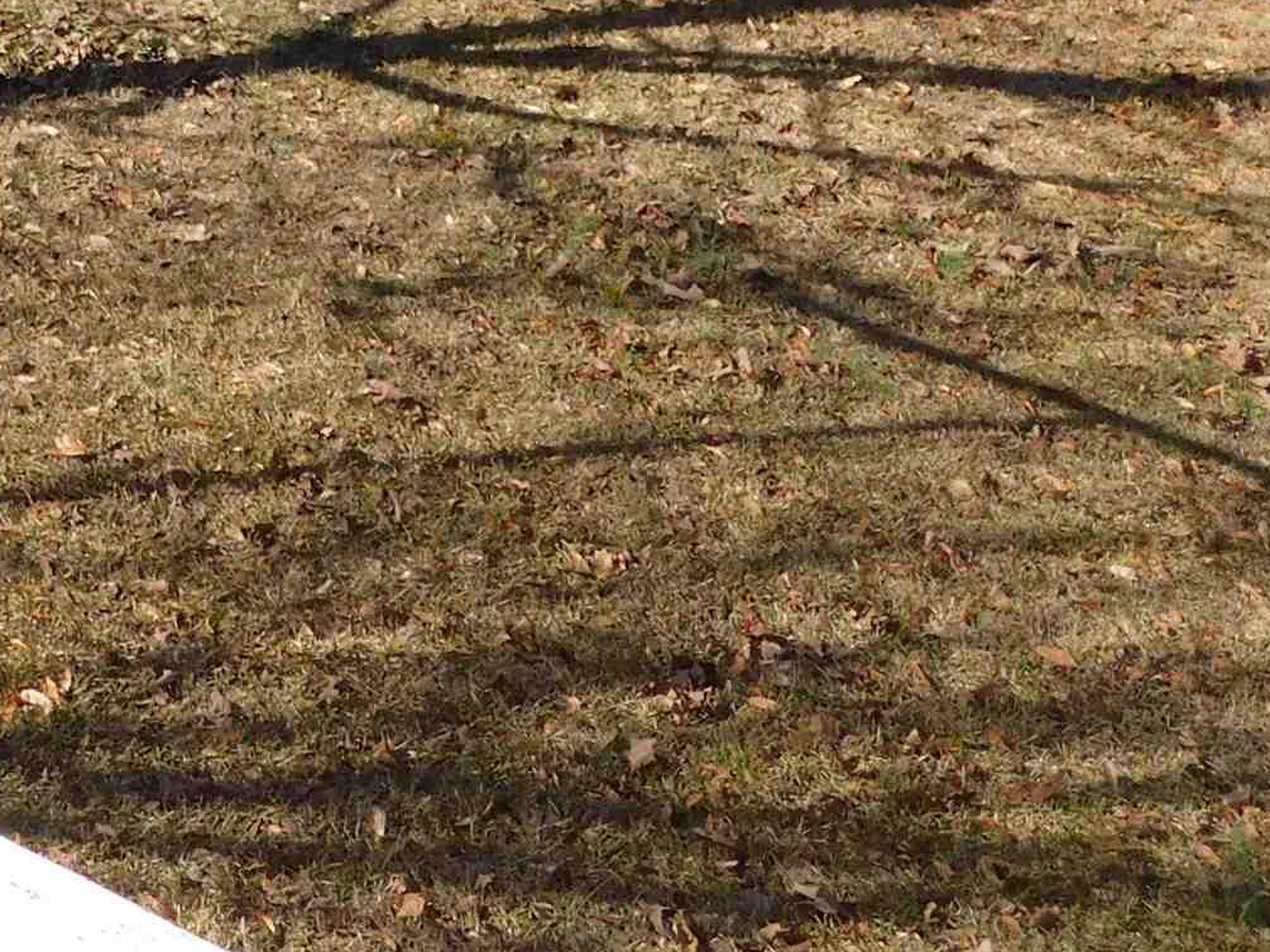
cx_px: -374
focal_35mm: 110
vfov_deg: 13.0
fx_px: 4036
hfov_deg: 16.9
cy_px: -318
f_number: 3.5
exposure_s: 1/800
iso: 125
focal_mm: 6.3
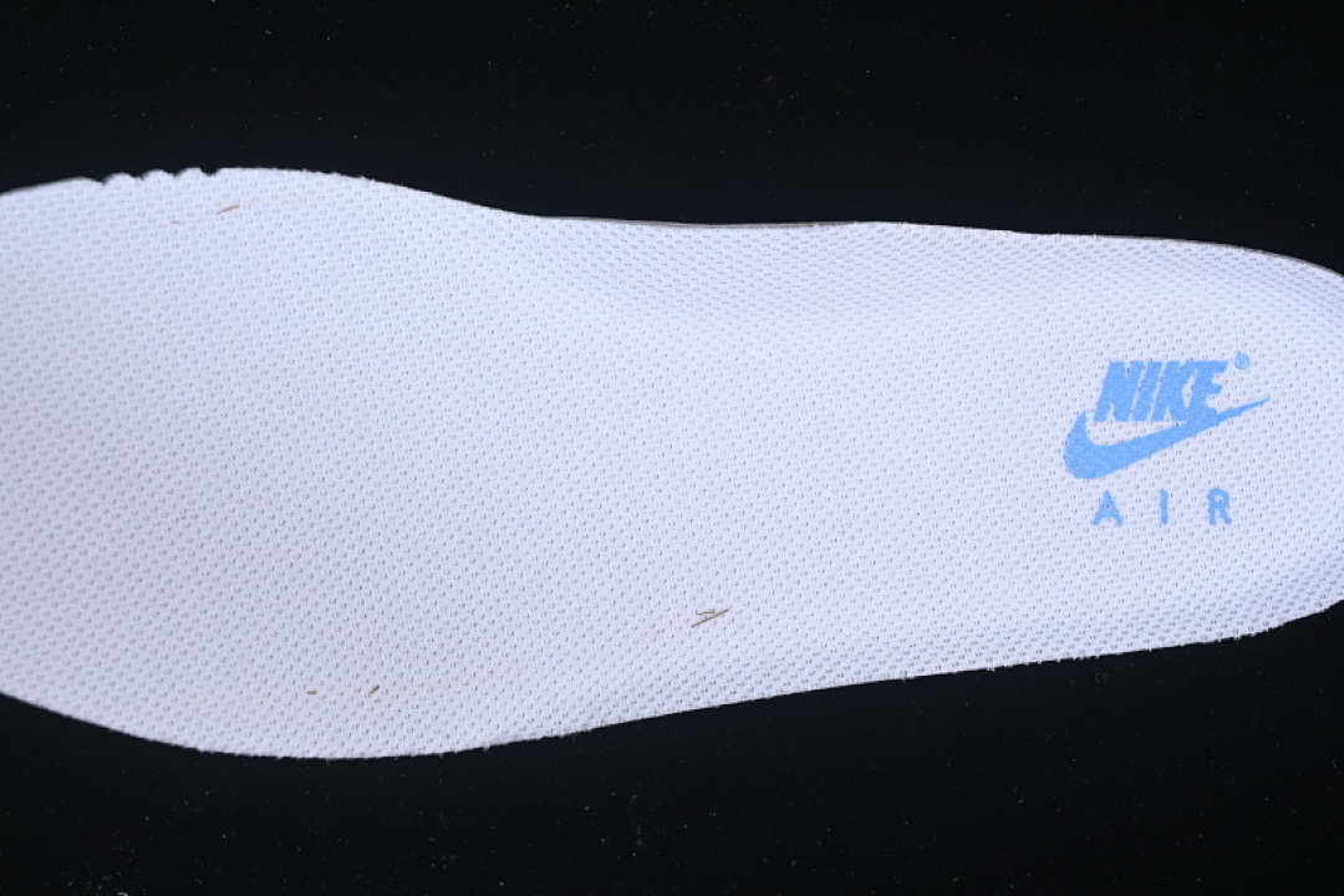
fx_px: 2800
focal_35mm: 75
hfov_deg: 27.0
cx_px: 672
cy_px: 448
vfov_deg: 18.2
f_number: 7.1
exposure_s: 1/80
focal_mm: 50
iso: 160
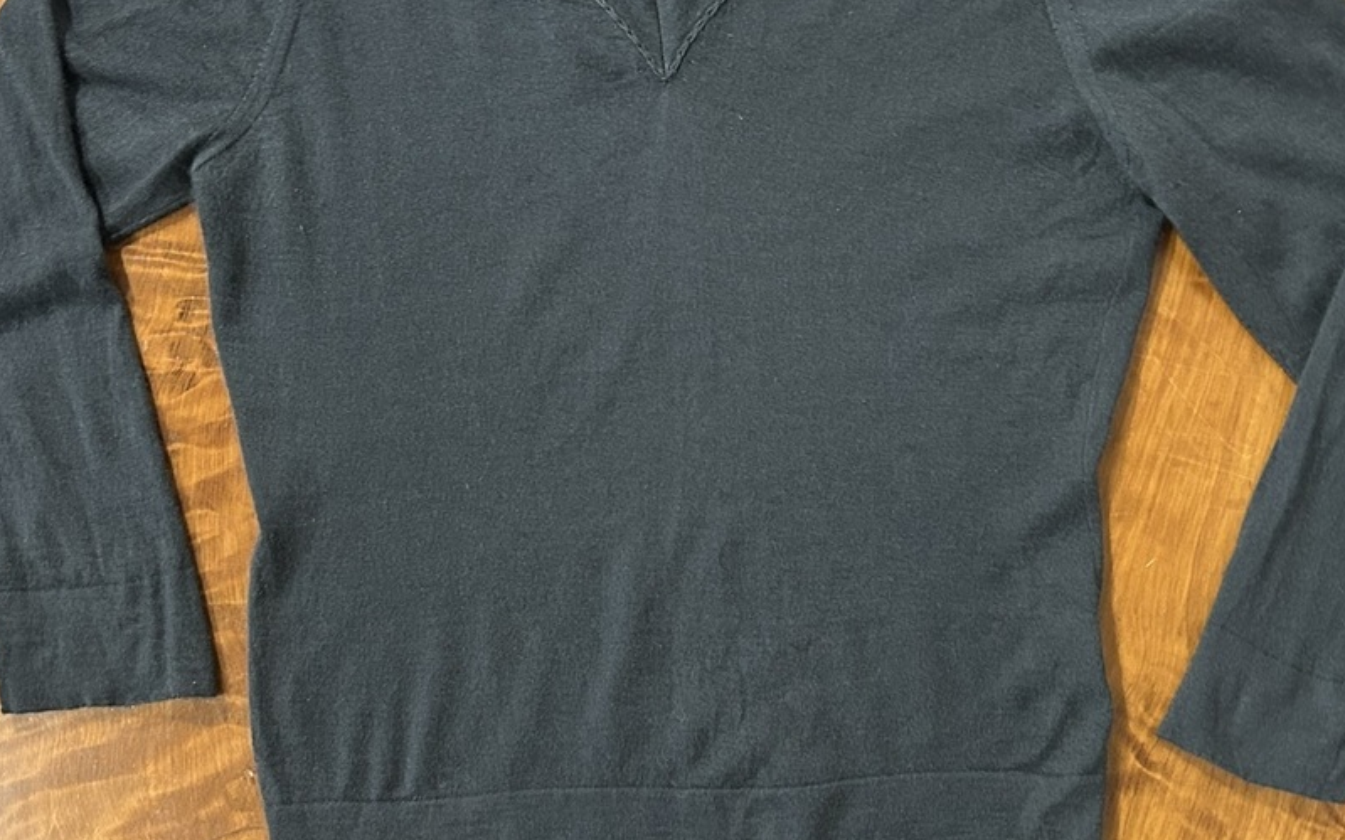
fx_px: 1686
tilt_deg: -88.8
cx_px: 663
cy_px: 501
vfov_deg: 27.9
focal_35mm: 46
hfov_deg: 43.5
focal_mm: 5.7
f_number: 1.5
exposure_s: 1/40
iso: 500
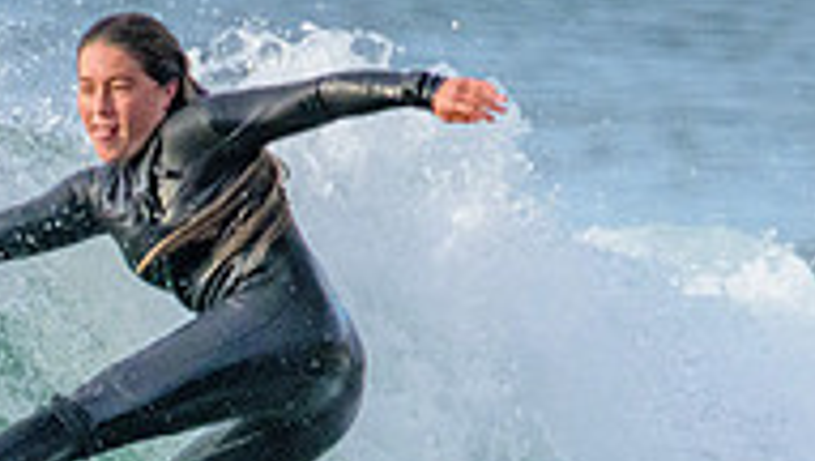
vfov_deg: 0.5
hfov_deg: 0.8
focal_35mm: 2541
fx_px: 54982
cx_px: -119
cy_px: 634
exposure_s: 1/1250
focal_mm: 800
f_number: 11
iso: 5600
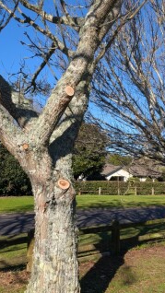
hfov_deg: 31.8
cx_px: 60
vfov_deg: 53.9
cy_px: 134
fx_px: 288
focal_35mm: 37
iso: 37
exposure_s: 1/1418
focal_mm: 4.53
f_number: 1.7
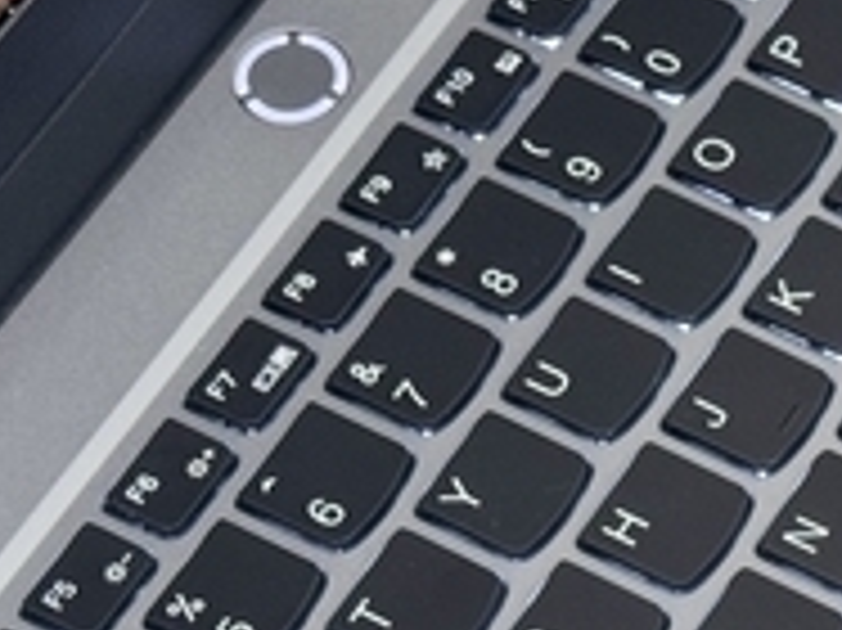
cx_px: 1009
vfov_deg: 7.2
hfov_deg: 9.5
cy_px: 747
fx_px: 4983
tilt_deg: -59.4
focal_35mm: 205
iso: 64
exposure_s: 1/50
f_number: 1.78
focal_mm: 6.76
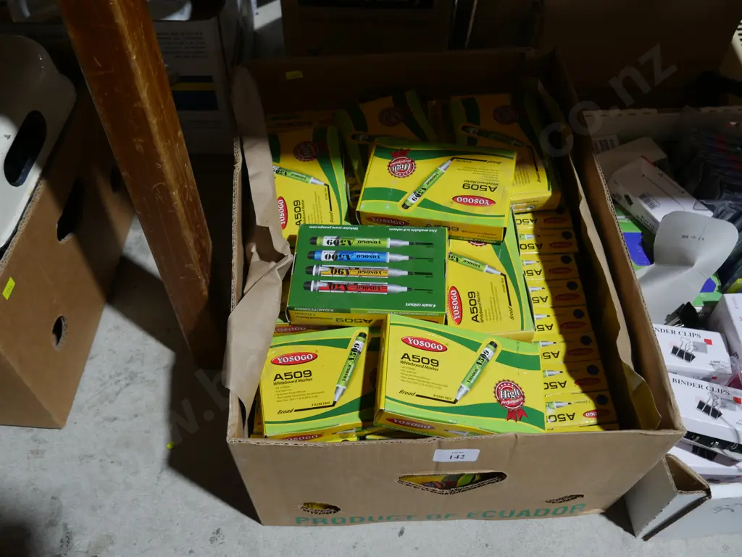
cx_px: 371
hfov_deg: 53.9
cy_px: 278
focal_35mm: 34
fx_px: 729
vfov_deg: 41.8
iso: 320
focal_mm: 17
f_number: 4
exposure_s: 1/60
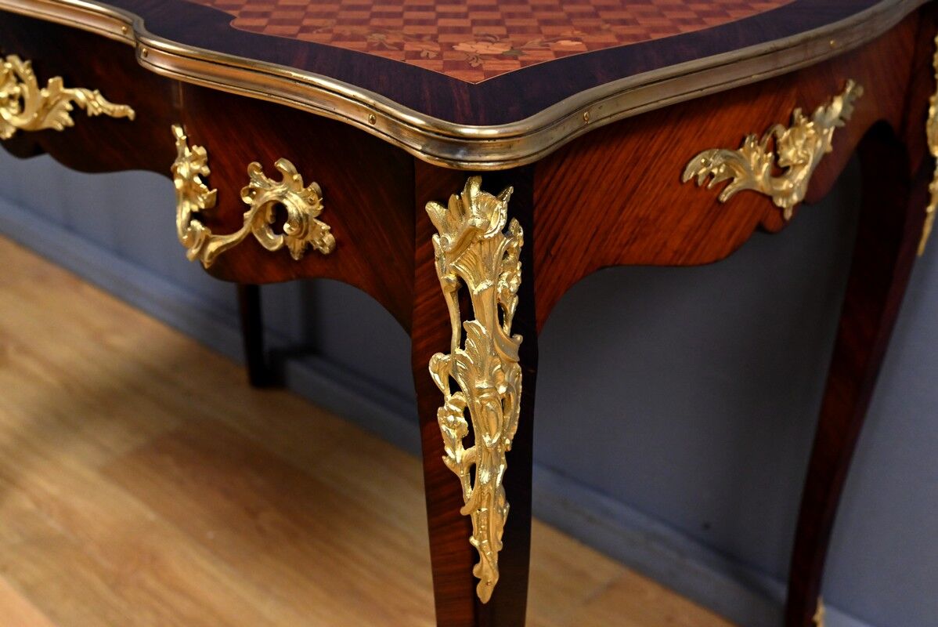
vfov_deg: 32.7
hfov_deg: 47.4
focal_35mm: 41
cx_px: 469
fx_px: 1069
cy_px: 314
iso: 5000
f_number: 7.1
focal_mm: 41
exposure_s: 1/200
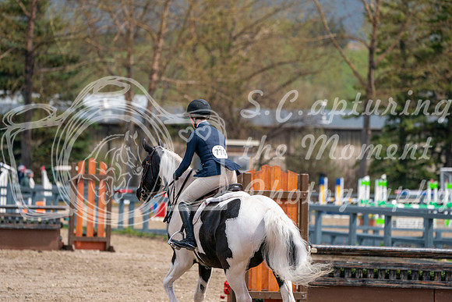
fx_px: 3064
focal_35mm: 244
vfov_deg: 5.6
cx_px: 226
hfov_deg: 8.4
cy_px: 151
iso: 500
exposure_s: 1/1250
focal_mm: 244
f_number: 5.6
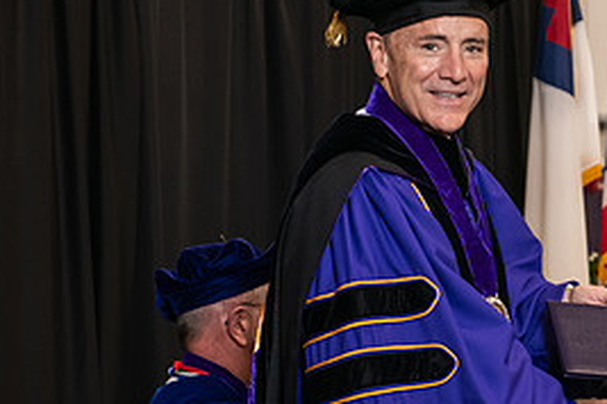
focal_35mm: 152
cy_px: 208
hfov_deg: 13.4
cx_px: 521
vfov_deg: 9.0
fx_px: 2563
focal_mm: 70
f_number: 5
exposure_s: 1/125
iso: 1600
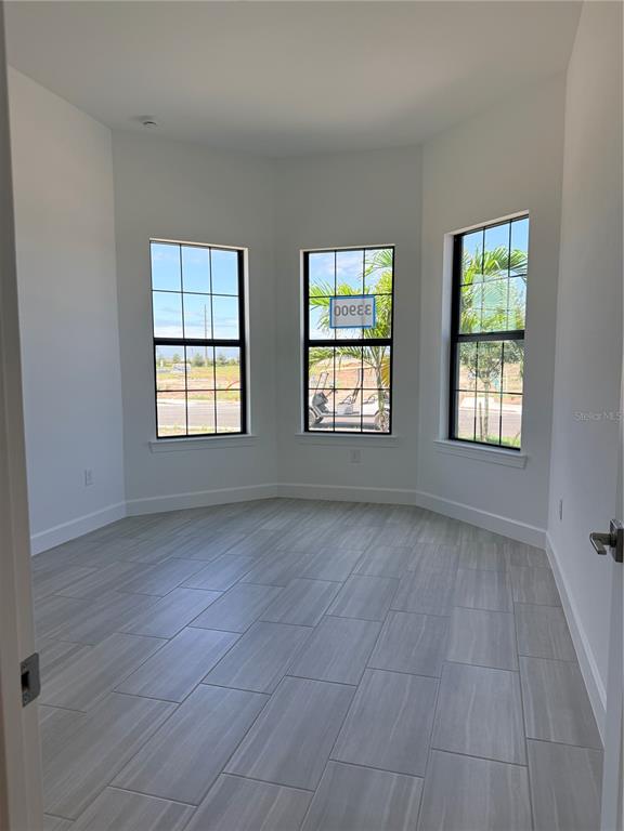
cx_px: 312
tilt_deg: -5.6
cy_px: 416
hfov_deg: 56.8
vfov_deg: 71.6
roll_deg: -0.8
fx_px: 577
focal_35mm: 24
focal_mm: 6.76
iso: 100
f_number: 1.78
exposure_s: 1/598
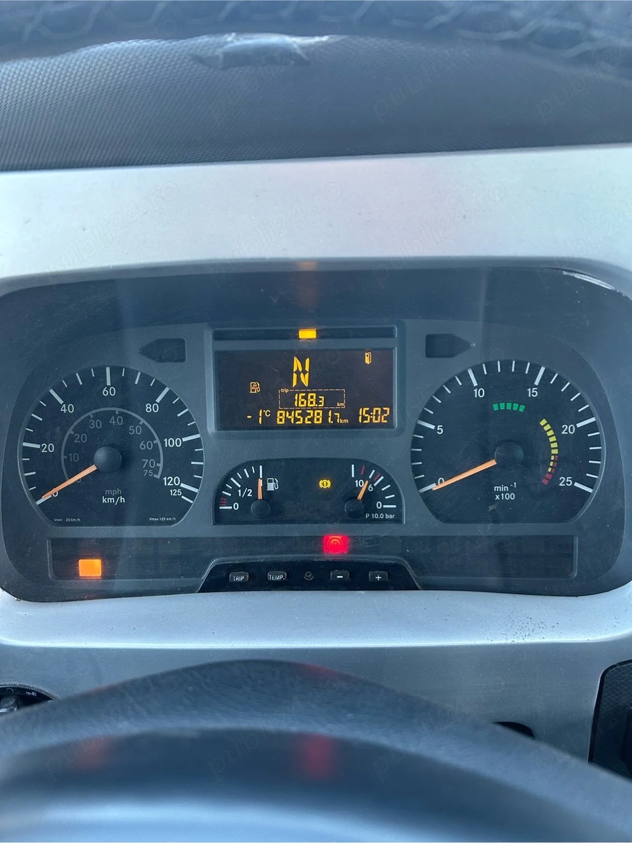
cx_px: 316
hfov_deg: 53.0
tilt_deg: -41.2
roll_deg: +3.9
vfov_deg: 67.3
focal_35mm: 26
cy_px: 422
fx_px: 633
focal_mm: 5.7
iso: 125
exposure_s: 1/104
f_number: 1.5
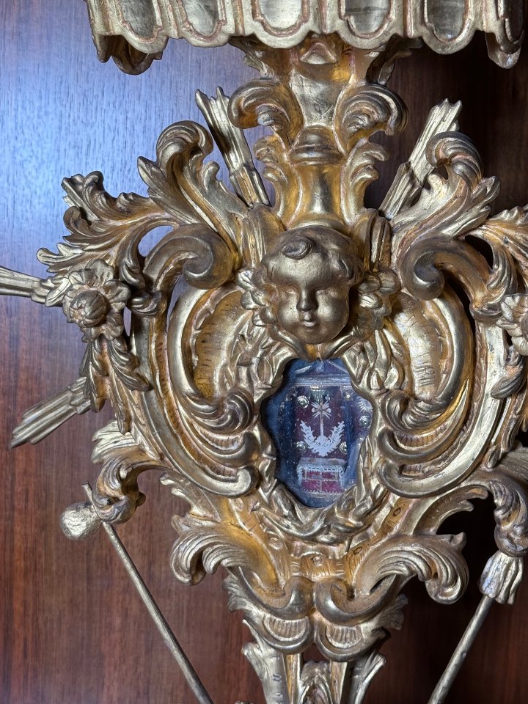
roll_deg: -2.9
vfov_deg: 32.1
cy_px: 287
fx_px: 1220
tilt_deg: -6.0
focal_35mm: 60
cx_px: 329
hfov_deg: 24.4
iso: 64
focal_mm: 6.76
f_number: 1.78
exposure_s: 1/120
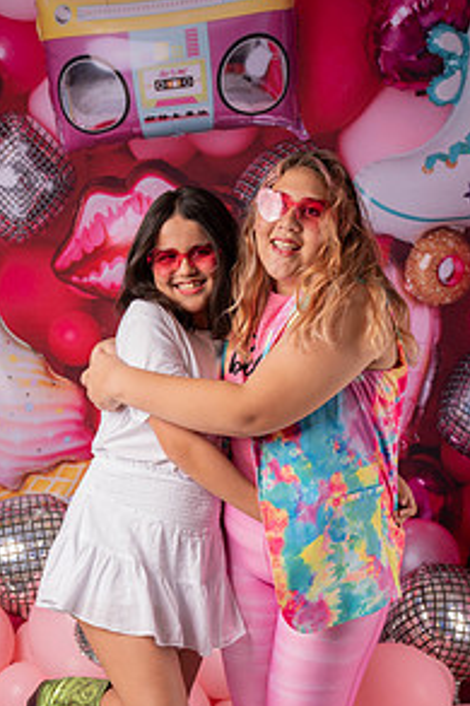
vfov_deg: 32.8
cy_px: 530
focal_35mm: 60
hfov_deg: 22.6
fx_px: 1176
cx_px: 183
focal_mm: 39
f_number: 4
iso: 125
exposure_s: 1/160
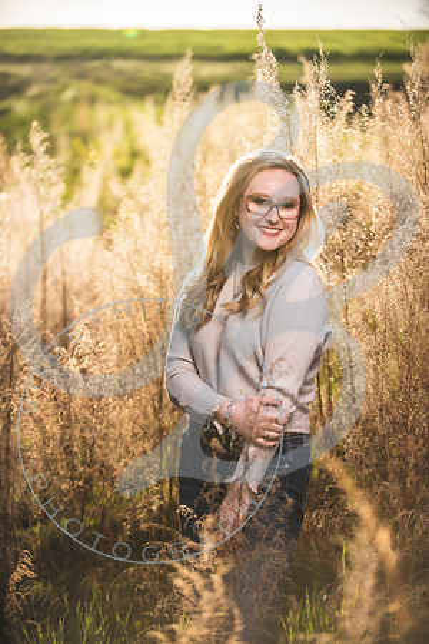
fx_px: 1752
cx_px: 214
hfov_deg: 14.0
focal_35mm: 98
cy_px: 322
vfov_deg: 20.8
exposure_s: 1/800
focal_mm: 98
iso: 100
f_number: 2.8
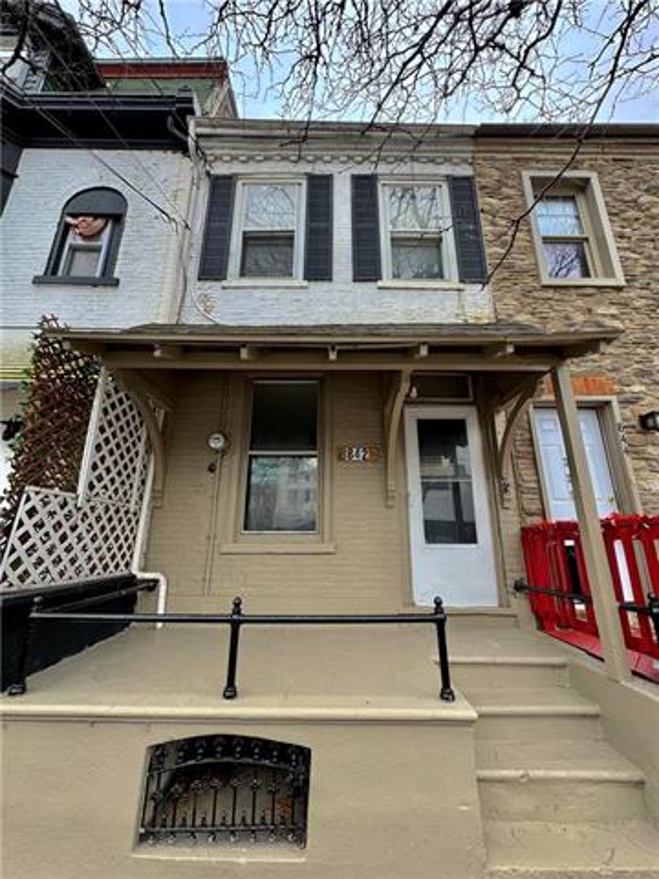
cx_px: 330
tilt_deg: +16.0
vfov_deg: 102.1
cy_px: 440
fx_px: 355
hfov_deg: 85.7
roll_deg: +0.5
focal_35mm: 14
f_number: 2.2
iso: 50
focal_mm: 2.22
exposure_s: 1/99
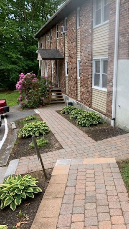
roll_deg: -0.5
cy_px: 117
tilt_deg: -12.3
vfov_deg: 59.5
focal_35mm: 33
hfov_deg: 34.9
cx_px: 97
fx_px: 201
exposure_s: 1/404
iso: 25
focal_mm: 4.25
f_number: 1.8
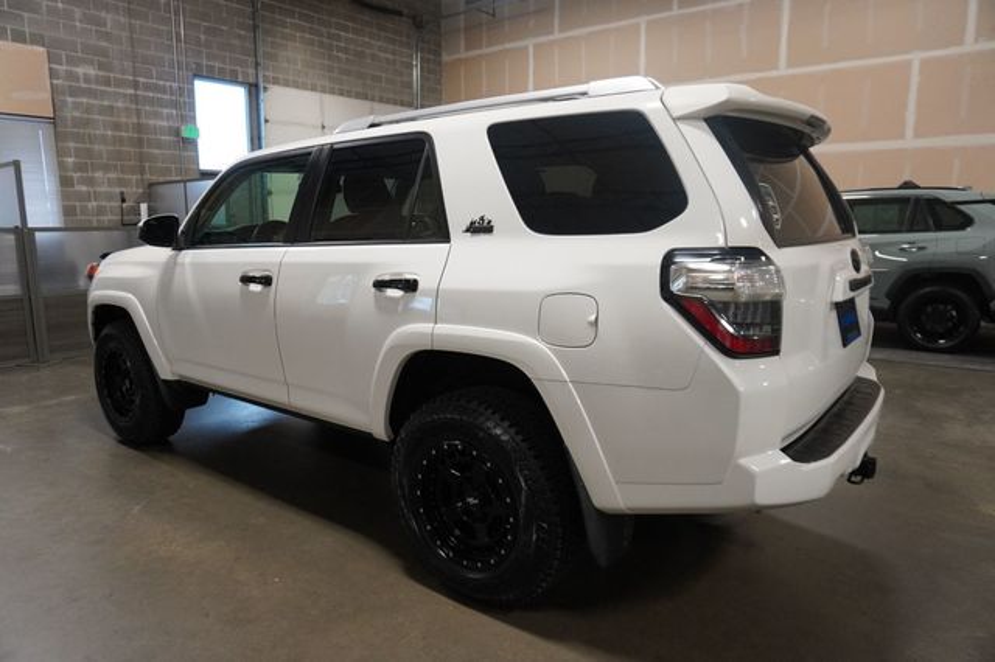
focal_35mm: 24
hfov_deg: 73.8
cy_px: 331
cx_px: 498
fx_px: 663
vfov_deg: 53.1
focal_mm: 16
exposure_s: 1/160
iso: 1600
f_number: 4
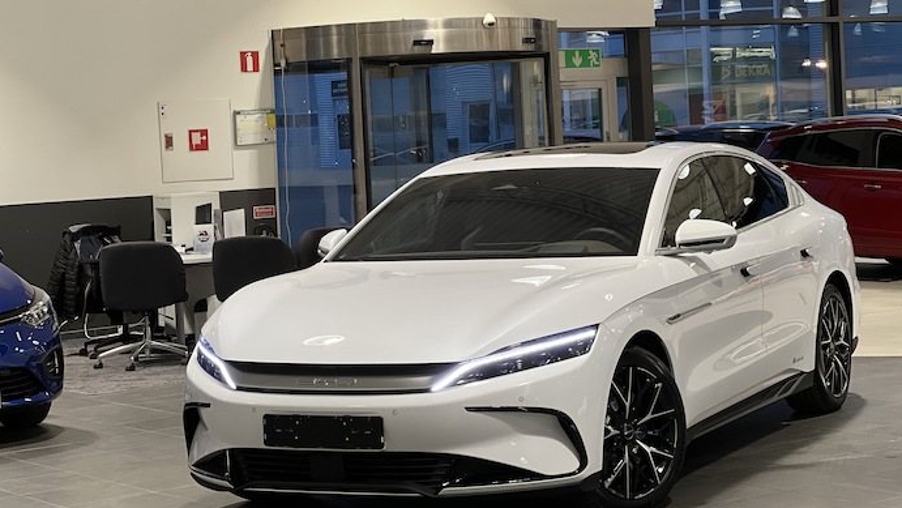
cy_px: 186
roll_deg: +2.8
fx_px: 2033
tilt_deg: -1.2
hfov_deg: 25.0
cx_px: 454
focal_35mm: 85
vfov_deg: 14.2
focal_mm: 9
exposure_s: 1/76
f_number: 2.8
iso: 200
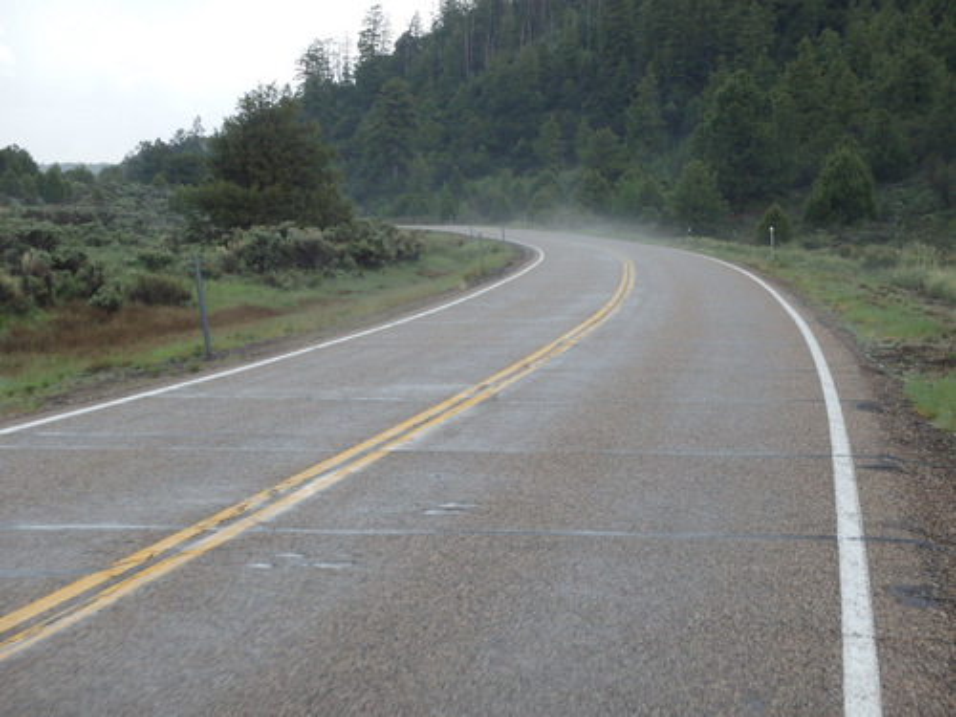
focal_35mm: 68
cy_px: 358
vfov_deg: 21.6
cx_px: 478
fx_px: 1878
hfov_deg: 28.6
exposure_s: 1/60
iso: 250
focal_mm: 12.3
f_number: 5.5
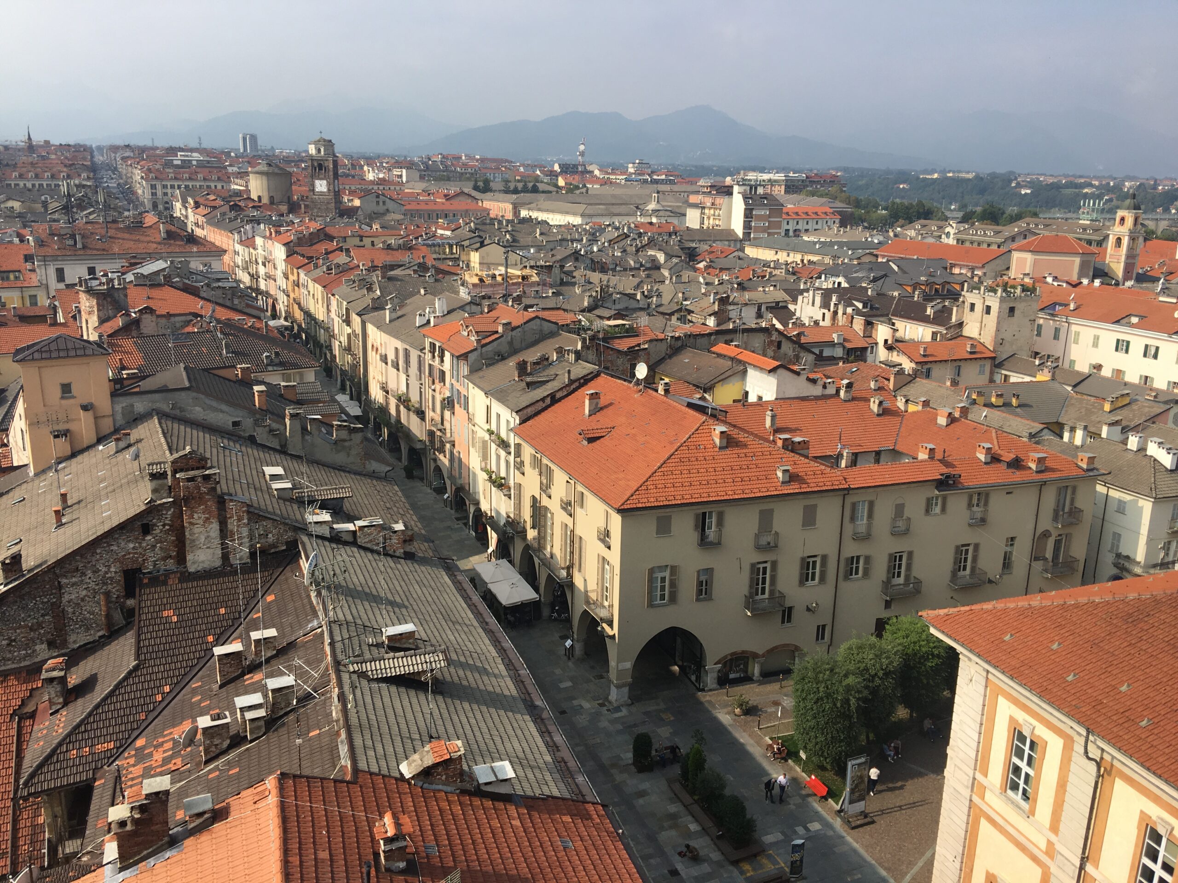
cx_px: 589
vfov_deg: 48.2
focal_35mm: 29
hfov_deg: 61.7
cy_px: 442
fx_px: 987
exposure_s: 1/1399
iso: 25
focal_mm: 4.15
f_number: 2.2
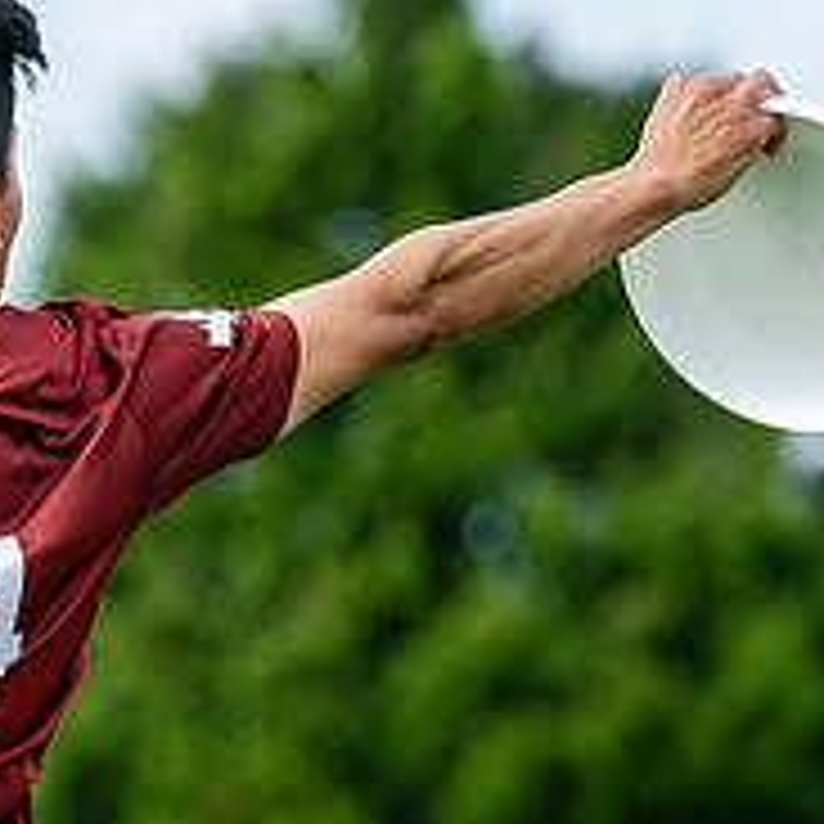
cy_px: 784
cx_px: -300
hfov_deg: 2.0
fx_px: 23107
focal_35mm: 858
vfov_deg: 2.0
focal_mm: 195
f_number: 4
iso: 200
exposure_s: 1/1600
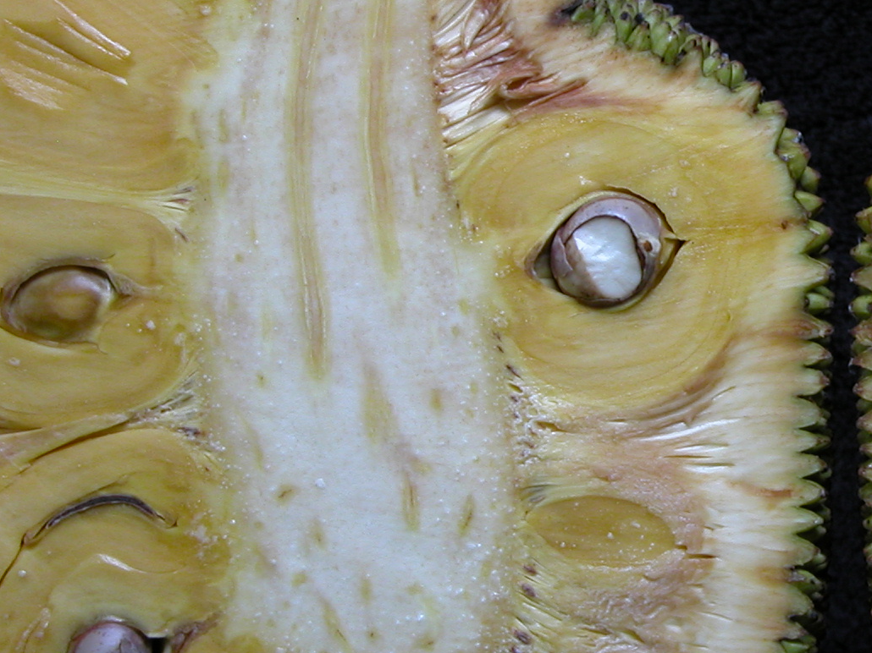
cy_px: 325
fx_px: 4382
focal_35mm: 174
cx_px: 839
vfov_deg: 8.5
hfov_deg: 11.3
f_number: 3.3
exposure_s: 1/77.2
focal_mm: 17.8
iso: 100
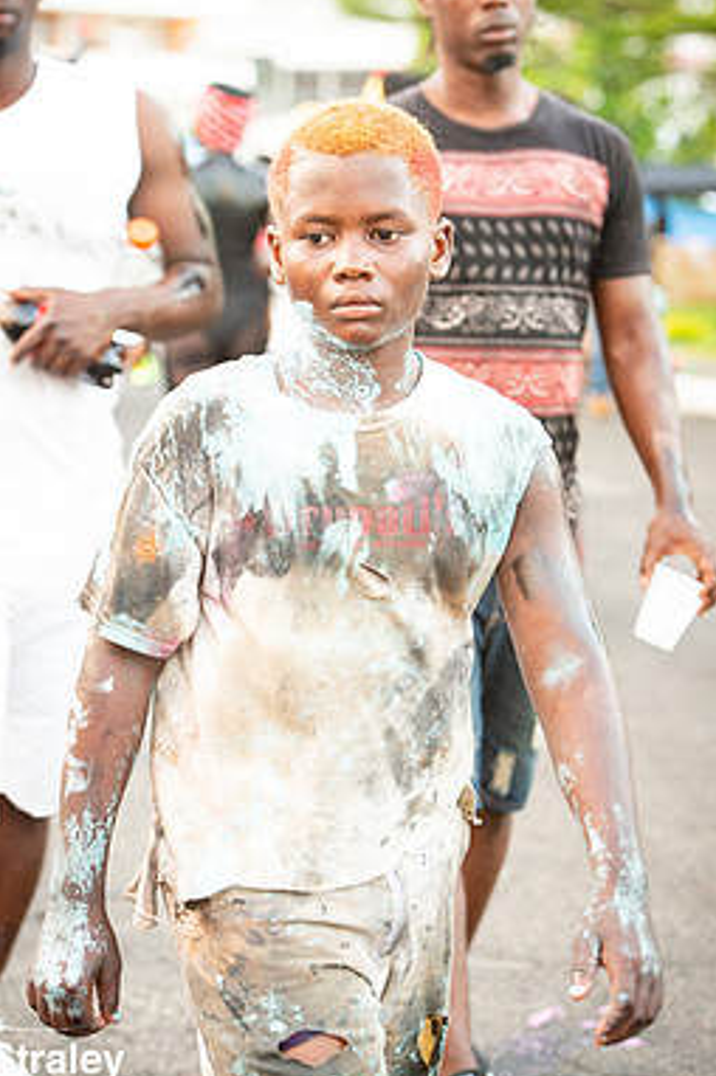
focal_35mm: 112
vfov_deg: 18.3
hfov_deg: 12.2
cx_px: 351
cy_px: 490
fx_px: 3347
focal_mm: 95
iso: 2500
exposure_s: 1/200
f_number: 5
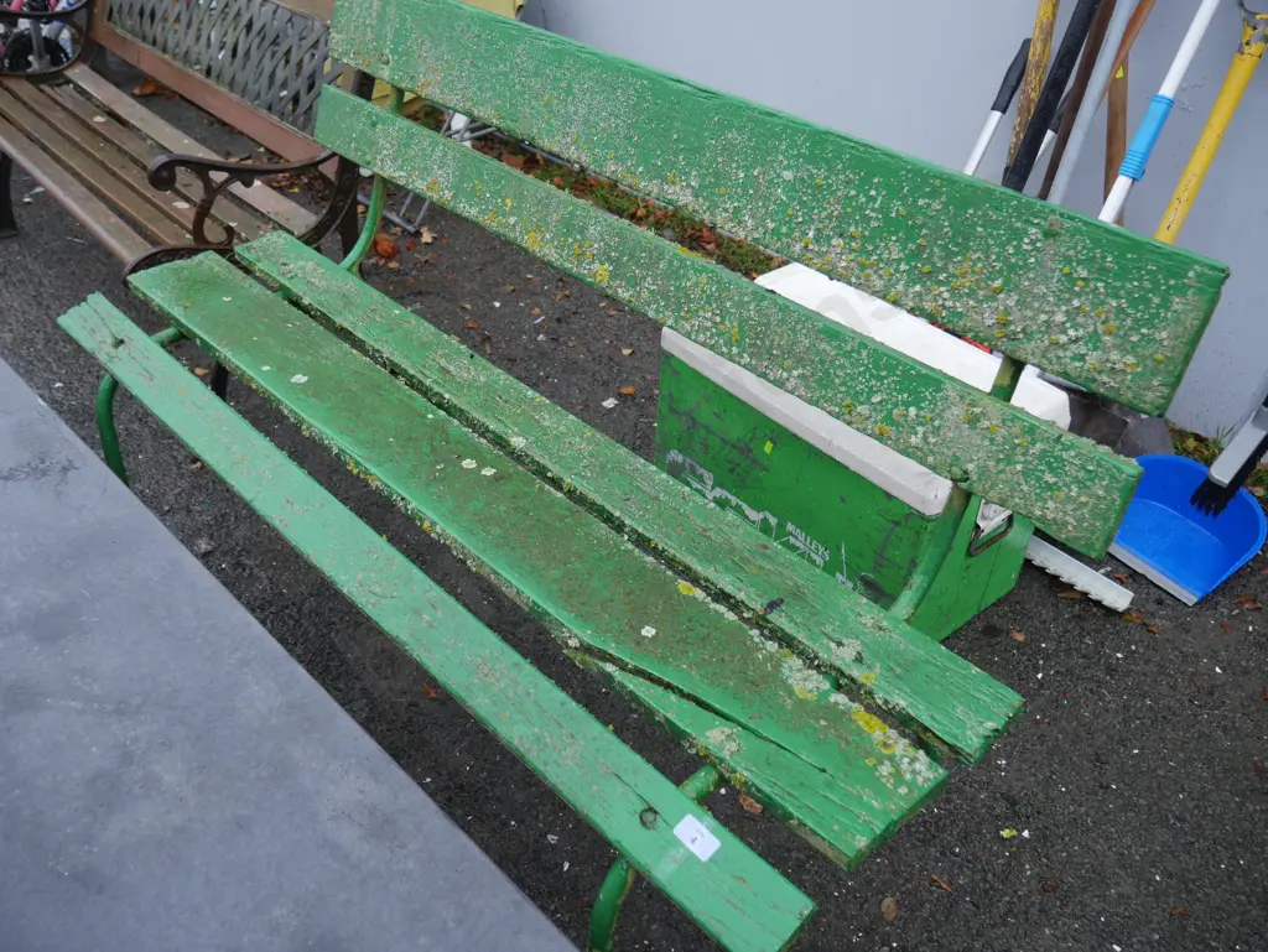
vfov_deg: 46.8
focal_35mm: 30
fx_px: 1099
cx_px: 634
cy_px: 476
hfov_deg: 59.9
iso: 200
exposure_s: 1/60
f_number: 3.6
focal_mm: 15
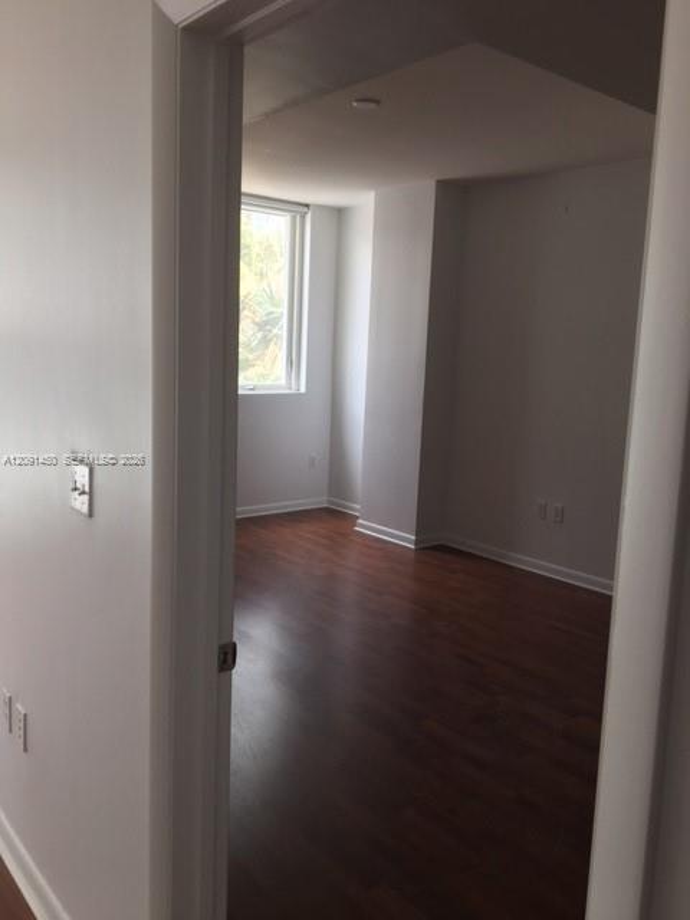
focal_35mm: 29
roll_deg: -3.8
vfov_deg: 61.7
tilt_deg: -8.4
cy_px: 460
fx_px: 771
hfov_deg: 48.2
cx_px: 345
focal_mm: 4.15
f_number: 2.2
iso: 25
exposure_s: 1/40
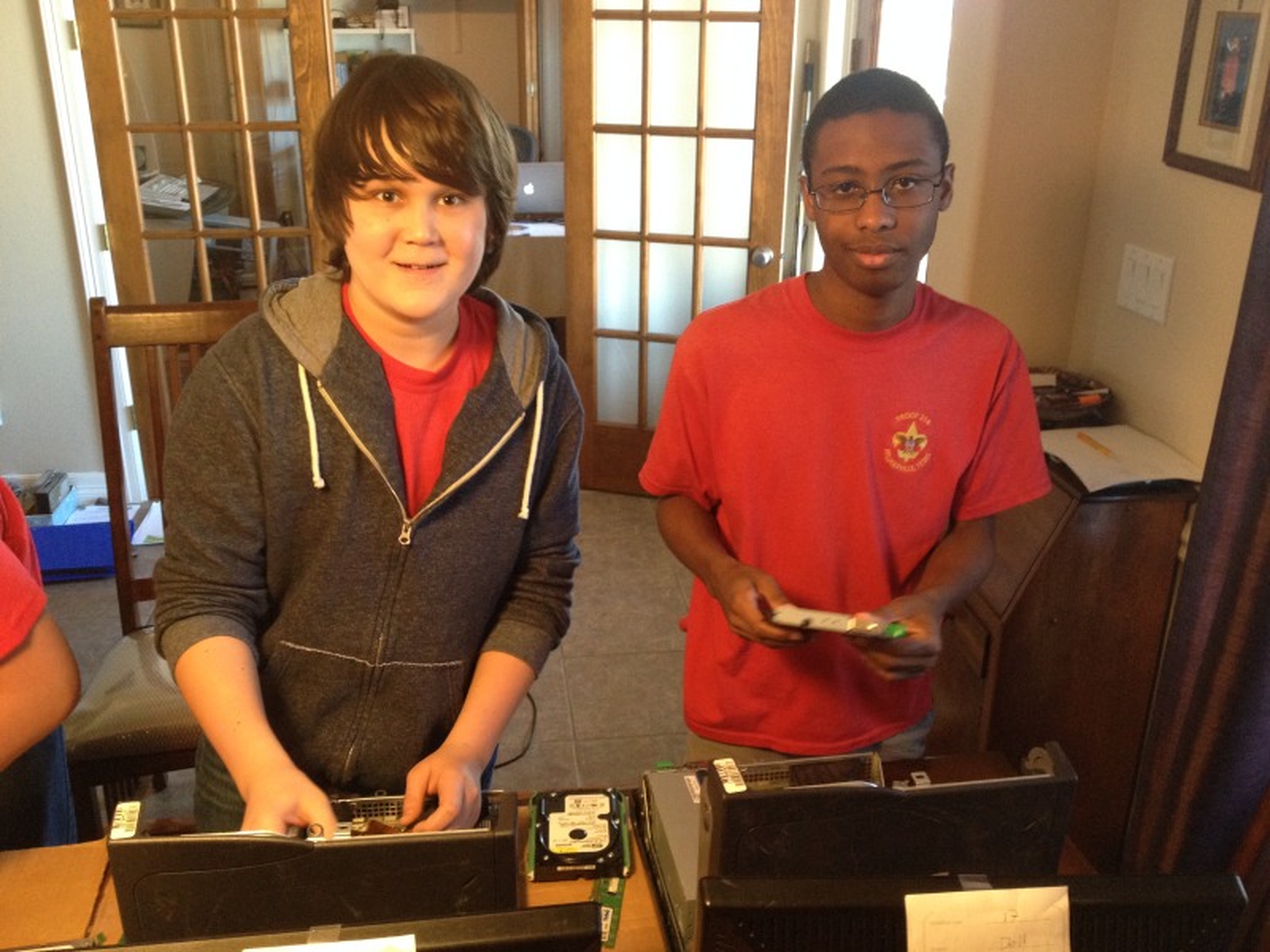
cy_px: 476
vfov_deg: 40.7
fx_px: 1284
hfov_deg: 52.6
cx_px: 635
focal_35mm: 35
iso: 200
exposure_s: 1/20
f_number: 2.4
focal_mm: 4.28
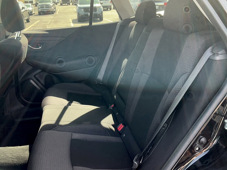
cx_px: 114
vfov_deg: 46.8
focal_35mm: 30
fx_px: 197
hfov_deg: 60.0
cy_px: 85
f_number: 1.8
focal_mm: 3
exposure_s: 1/120
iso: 50
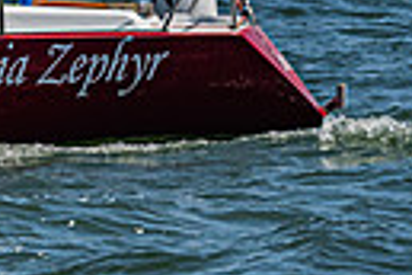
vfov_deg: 1.7
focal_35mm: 820
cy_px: -437
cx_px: -579
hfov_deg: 2.5
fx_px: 9384
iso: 400
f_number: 8
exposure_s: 1/2500
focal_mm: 145
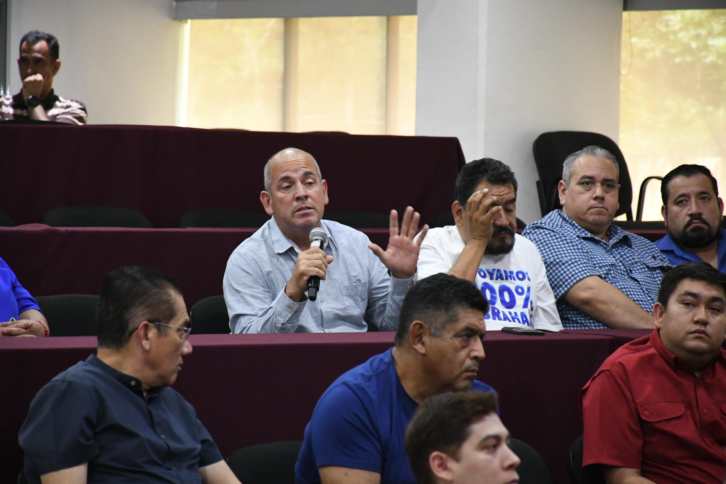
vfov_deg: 6.5
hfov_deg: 9.8
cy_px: 242
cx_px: 363
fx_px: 4235
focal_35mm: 210
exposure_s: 1/100
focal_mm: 140
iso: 6400
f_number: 5.6
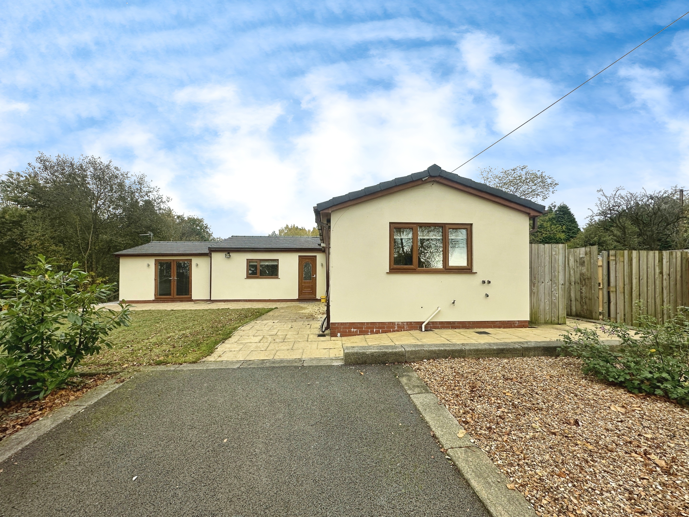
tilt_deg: +5.3
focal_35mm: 14
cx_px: 344
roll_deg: -0.1
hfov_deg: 102.1
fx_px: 279
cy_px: 258
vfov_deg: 85.7
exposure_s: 1/882
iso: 40
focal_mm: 2.22
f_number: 2.2
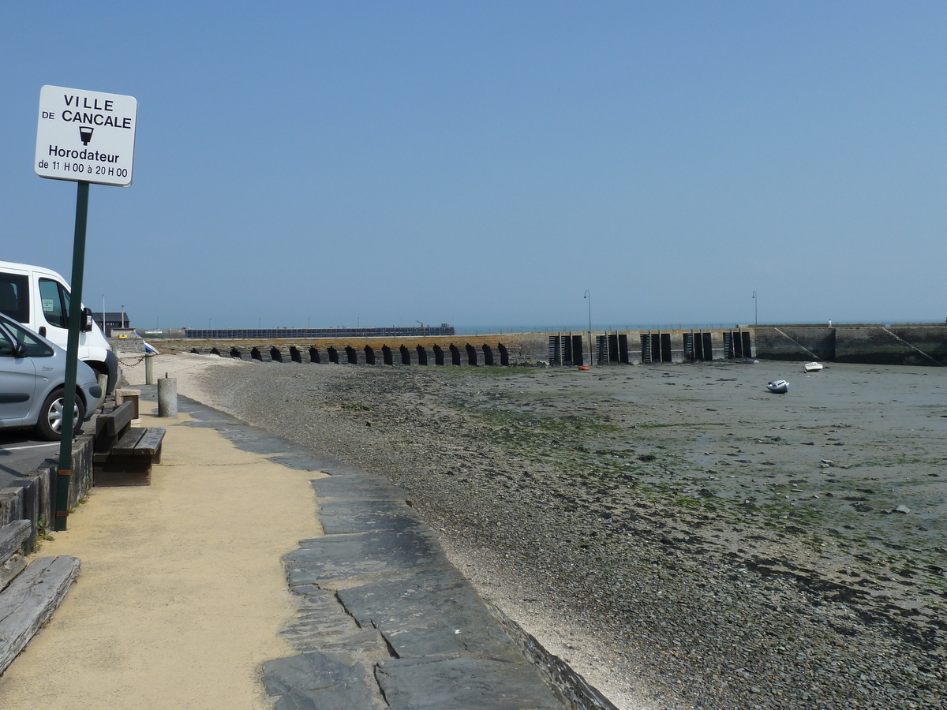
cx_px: 474
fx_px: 875
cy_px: 355
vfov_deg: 44.2
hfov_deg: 56.8
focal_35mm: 32
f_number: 5.6
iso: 80
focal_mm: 5.3
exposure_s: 1/500
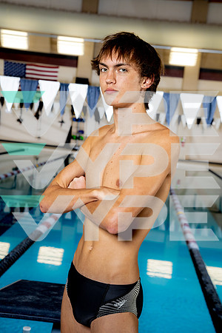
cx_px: 111
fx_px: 555
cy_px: 166
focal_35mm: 60
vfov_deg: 33.4
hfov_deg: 22.6
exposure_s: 1/250
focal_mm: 60
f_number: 5.6
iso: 320
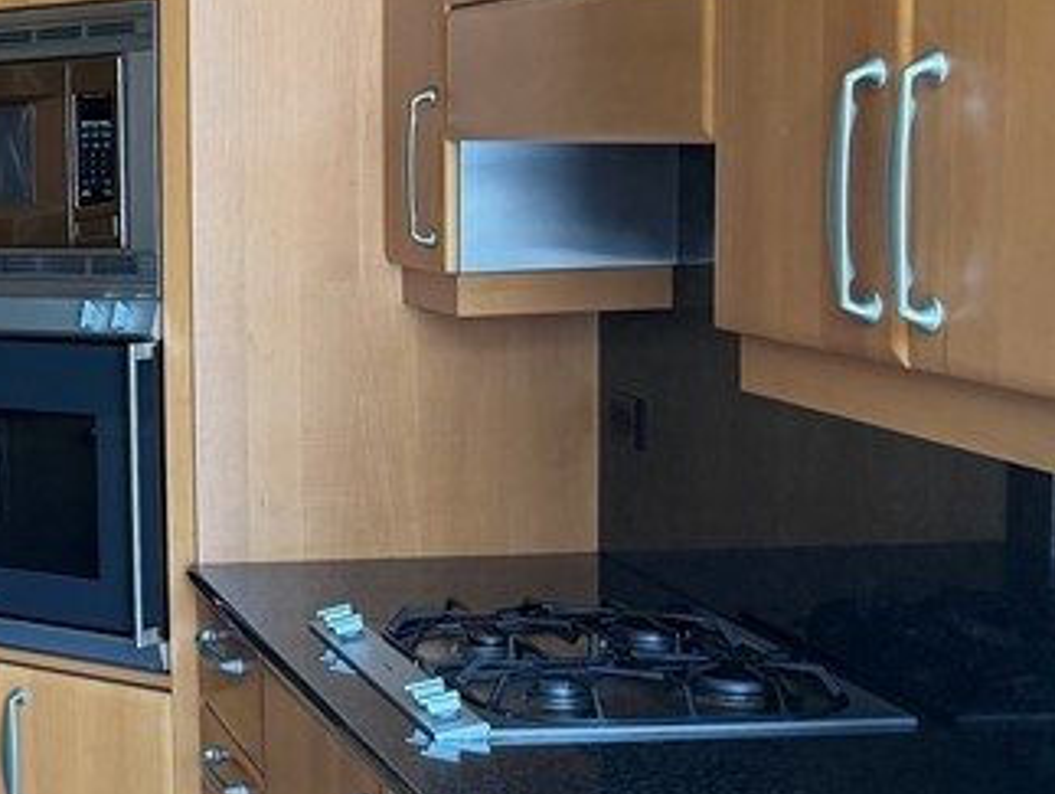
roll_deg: +2.5
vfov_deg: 19.4
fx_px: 2319
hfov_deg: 22.9
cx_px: -304
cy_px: 376
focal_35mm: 76
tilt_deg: -6.3
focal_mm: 6.76
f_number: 1.78
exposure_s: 1/105
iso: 200
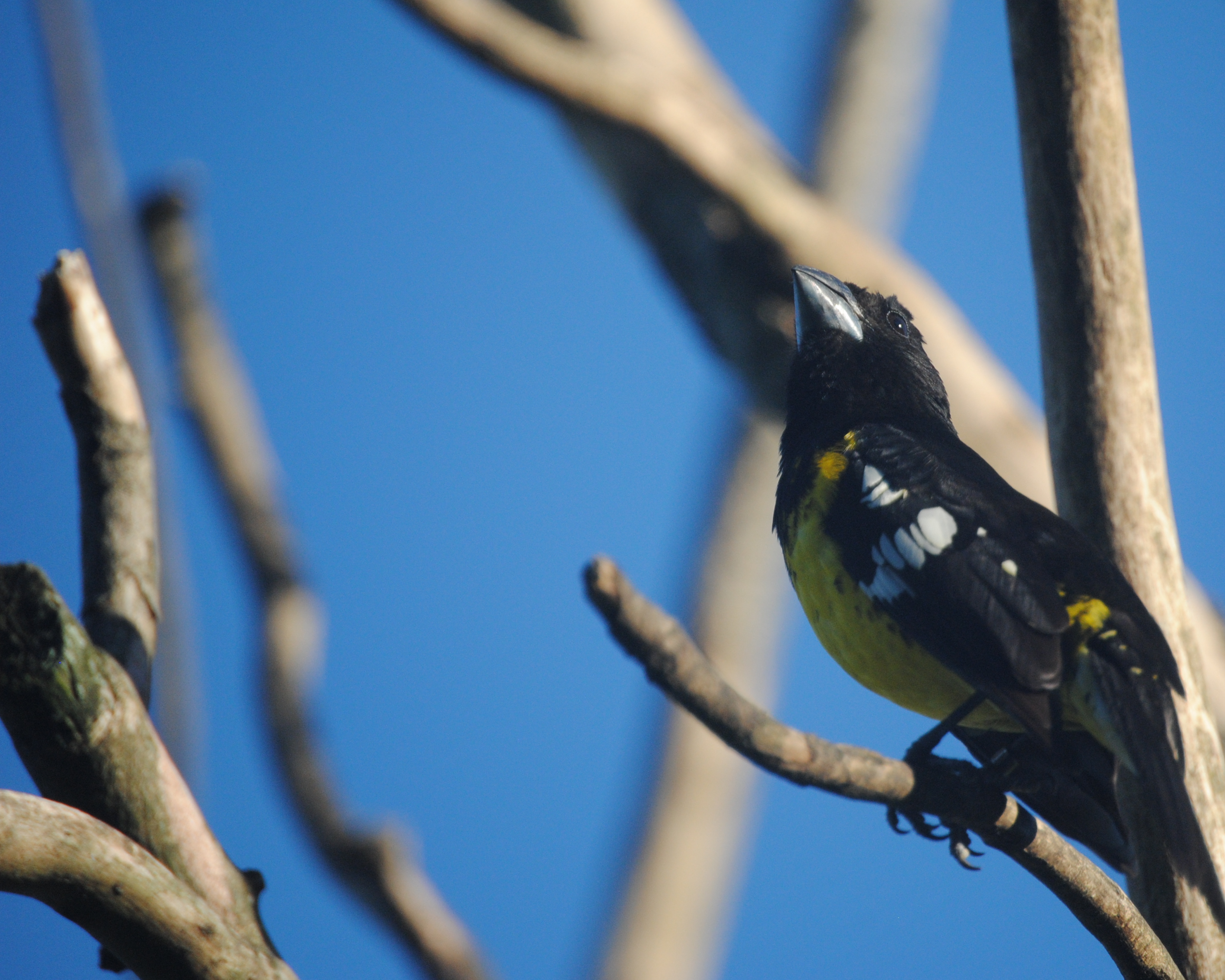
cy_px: 447
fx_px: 13958
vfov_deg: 4.0
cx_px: 821
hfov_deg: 5.0
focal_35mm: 385
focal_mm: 200
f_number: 5.6
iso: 400
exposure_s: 1/800
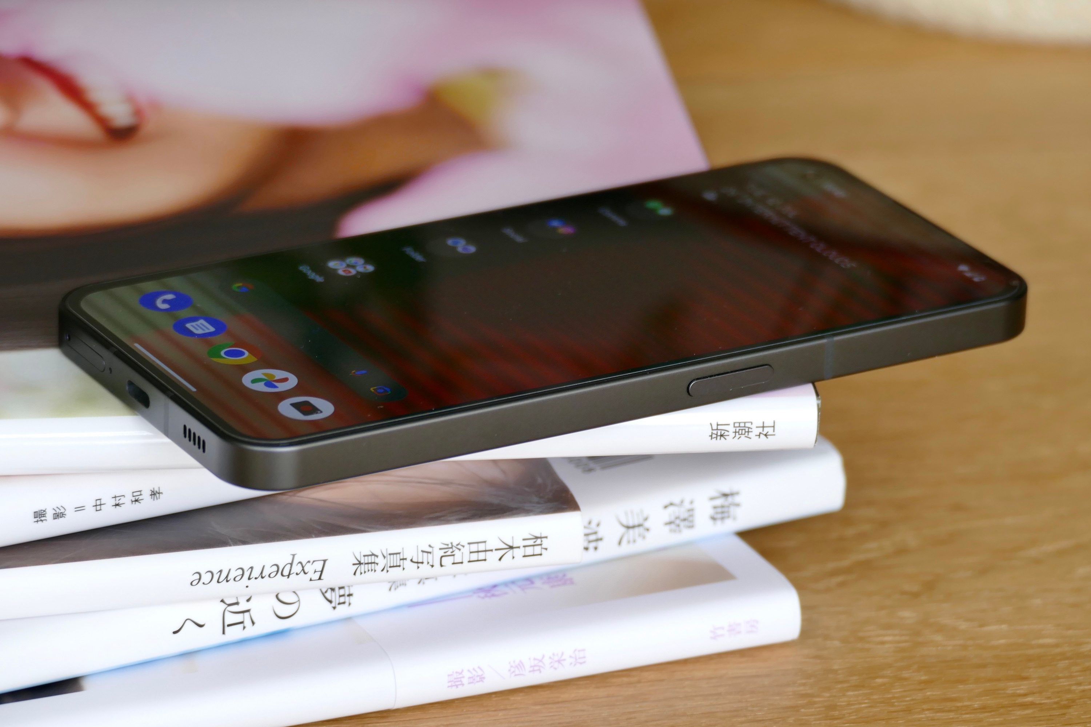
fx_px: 5939
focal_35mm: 196
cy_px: 364
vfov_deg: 7.0
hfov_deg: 10.5
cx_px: 546
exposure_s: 1/100
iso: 160
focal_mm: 71.46
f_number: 4.5
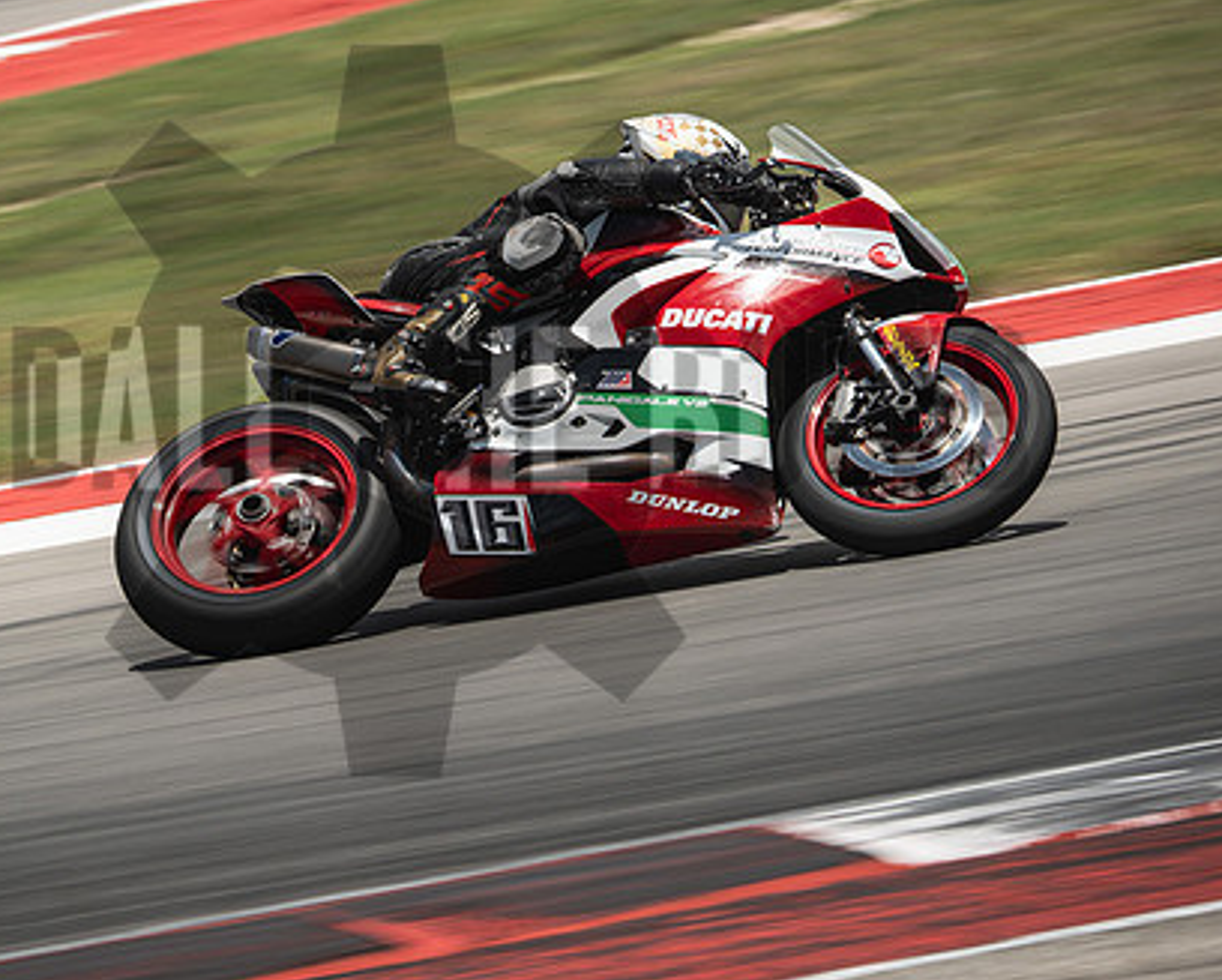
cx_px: 395
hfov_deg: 4.8
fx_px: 14477
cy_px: 412
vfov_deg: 3.9
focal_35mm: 400
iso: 125
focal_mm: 200
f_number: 9
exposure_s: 1/200
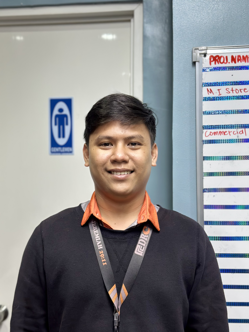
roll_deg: +0.1
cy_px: 166
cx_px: 124
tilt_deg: +0.7
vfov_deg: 39.7
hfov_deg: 30.3
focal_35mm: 48
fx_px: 460
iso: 250
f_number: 1.78
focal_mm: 6.86
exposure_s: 1/60
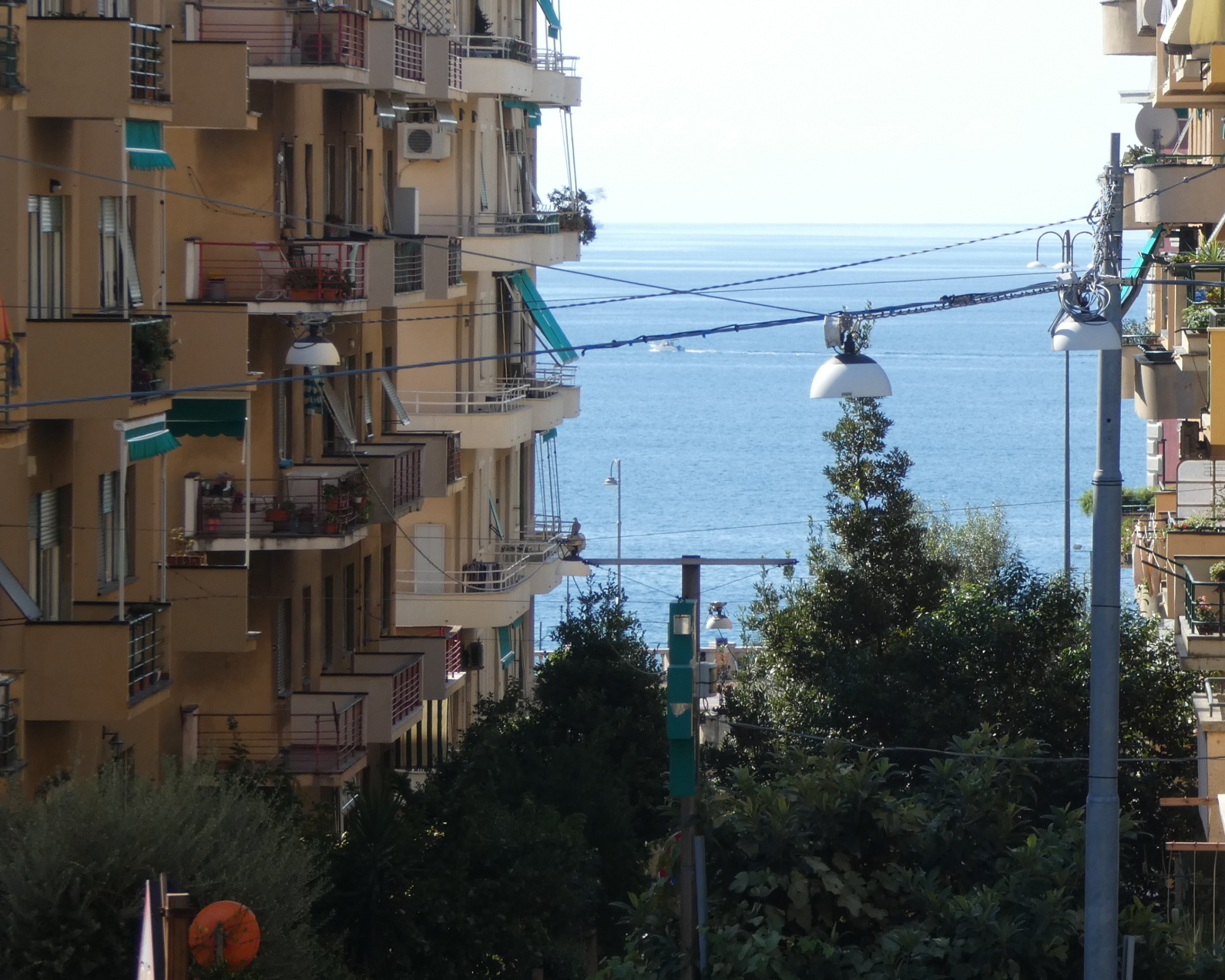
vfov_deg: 6.7
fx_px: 8375
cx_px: 796
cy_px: 294
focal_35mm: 231
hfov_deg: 8.4
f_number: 5.4
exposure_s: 1/320
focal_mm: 26.3
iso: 80
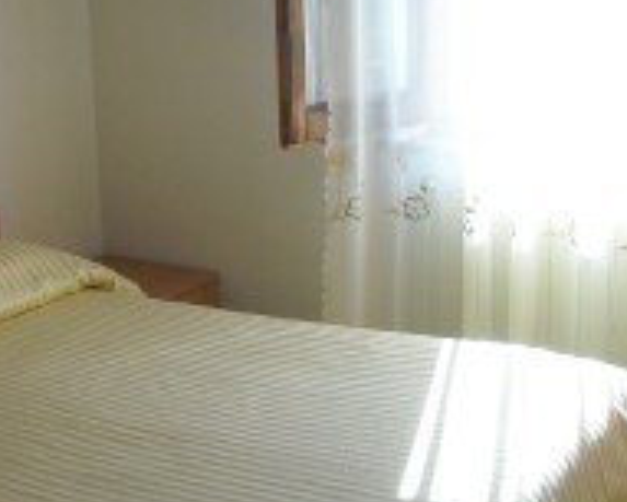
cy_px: 225
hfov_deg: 27.3
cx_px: 61
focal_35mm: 67
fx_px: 1244
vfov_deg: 22.8
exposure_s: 1/201
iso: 248
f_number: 2.8
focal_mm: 5.7
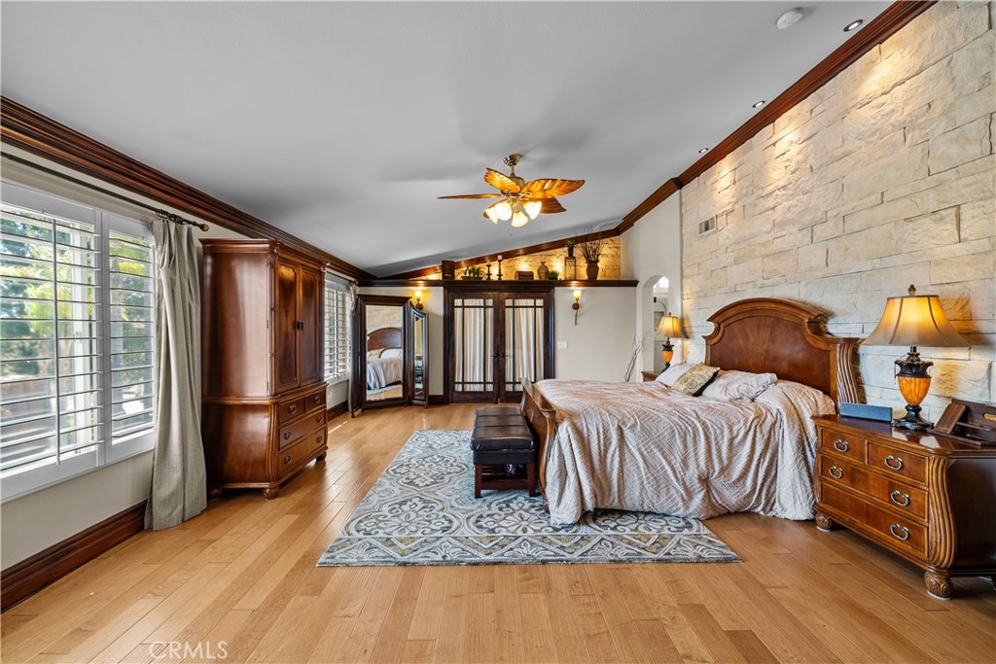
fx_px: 387
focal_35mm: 14
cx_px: 498
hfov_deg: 104.2
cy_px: 332
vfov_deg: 81.2
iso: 125
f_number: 9
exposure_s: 1/1.25
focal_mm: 14
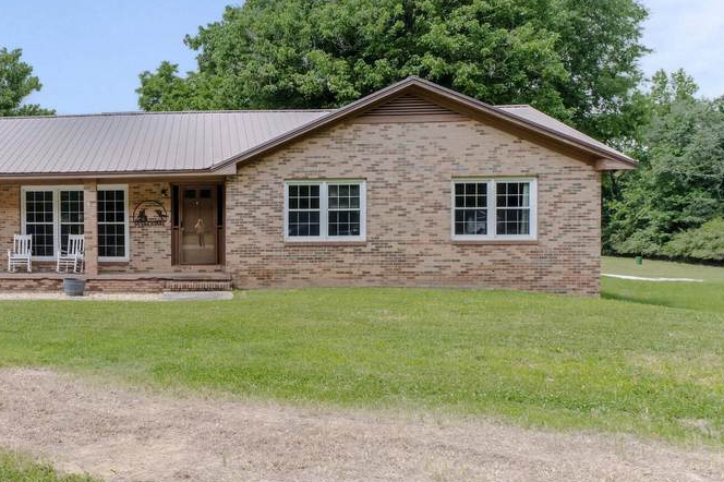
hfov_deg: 60.9
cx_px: 128
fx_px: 543
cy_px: 194
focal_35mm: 27
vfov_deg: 47.6
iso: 640
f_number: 5.6
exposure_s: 1/1600
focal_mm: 14
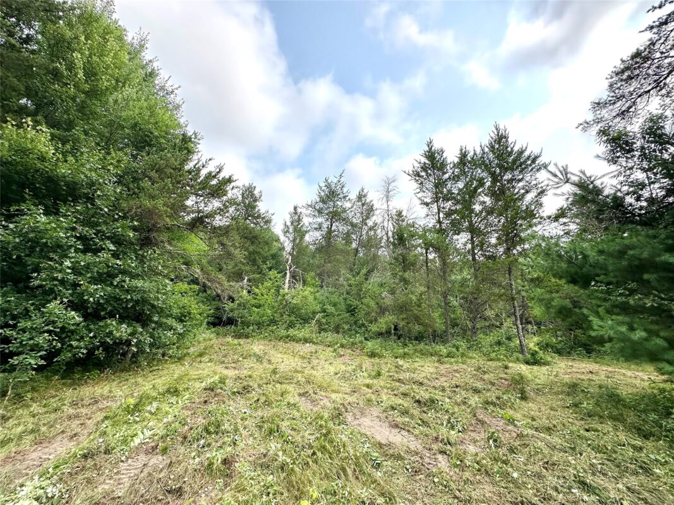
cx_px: 337
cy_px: 252
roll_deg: -0.9
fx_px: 273
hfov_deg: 102.1
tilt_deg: +12.2
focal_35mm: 14
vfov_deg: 85.7
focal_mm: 2.22
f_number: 2.2
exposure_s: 1/903
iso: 40
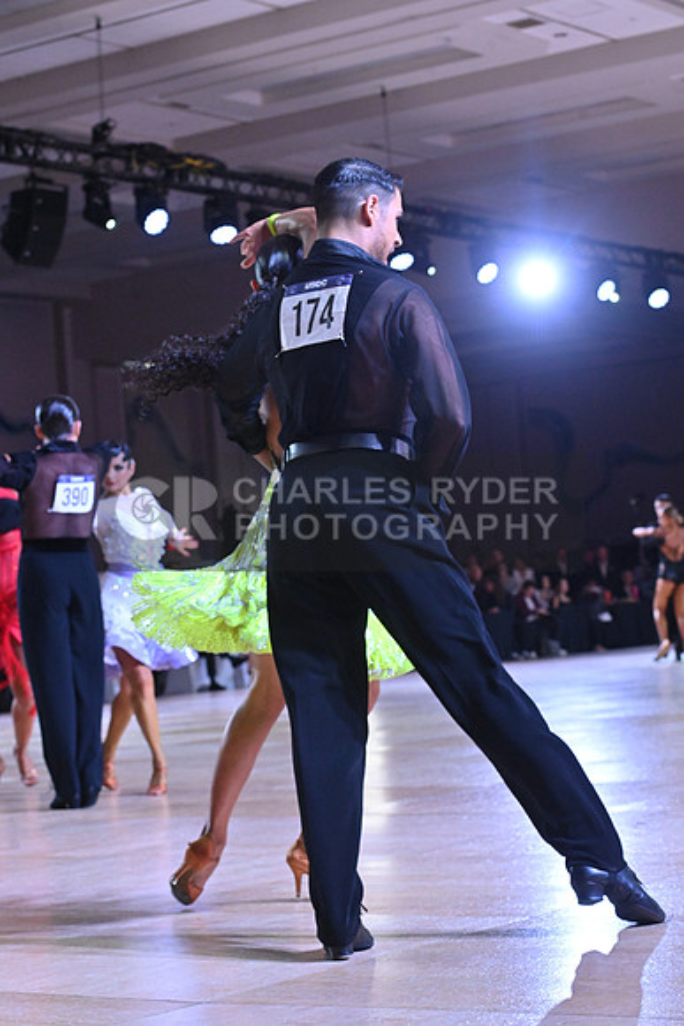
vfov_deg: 24.8
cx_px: 342
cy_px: 513
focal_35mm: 82
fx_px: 2335
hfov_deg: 16.7
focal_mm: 82
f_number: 7.1
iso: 4000
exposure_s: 1/400
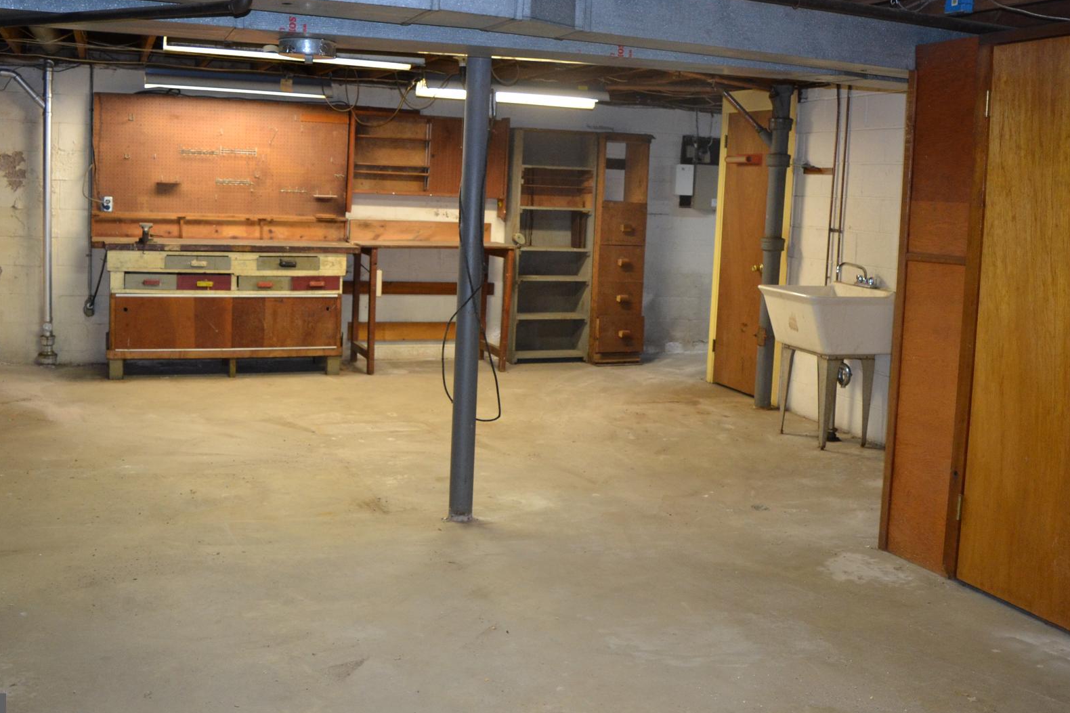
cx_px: 549
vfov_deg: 37.7
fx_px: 1040
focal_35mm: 35
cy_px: 281
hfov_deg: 54.4
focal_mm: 18
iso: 1100
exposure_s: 1/60
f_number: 3.5
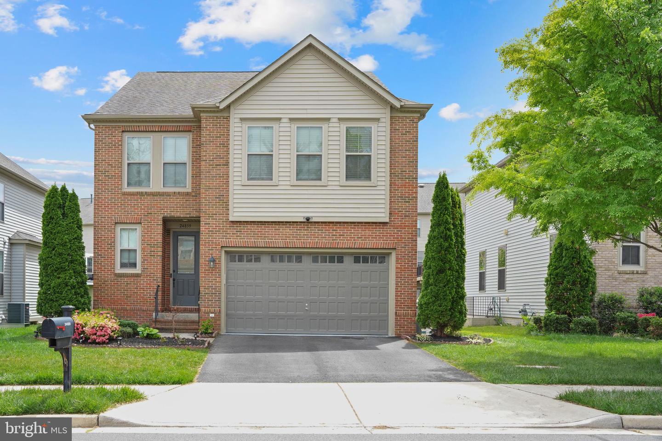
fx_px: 644
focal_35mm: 35
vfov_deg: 37.9
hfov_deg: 54.4
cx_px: 331
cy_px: 220
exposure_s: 1/160
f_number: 8
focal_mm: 35
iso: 250
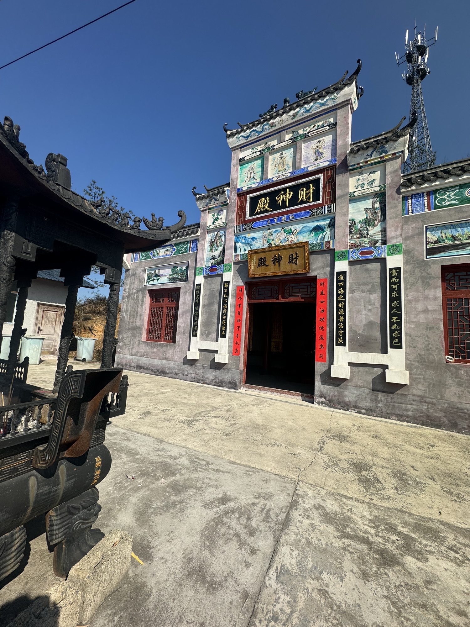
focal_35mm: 14
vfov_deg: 102.1
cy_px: 314
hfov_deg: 85.7
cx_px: 235
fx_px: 253
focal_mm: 2.22
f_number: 2.2
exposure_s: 1/2584
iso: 40
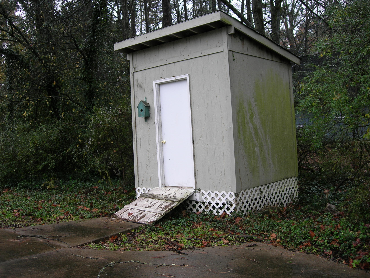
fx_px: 406
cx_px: 185
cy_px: 139
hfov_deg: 49.0
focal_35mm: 38
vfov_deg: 37.7
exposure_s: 1/37.3
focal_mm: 7.8
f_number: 2.8
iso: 64
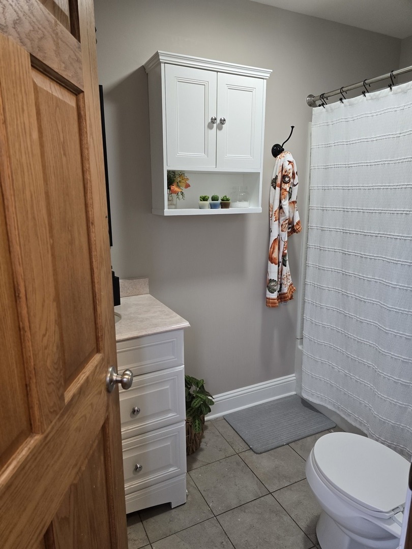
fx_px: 365
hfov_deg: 58.9
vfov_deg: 73.9
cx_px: 206
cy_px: 274
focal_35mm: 23
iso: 320
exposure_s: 1/120
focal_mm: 6.3
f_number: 1.7
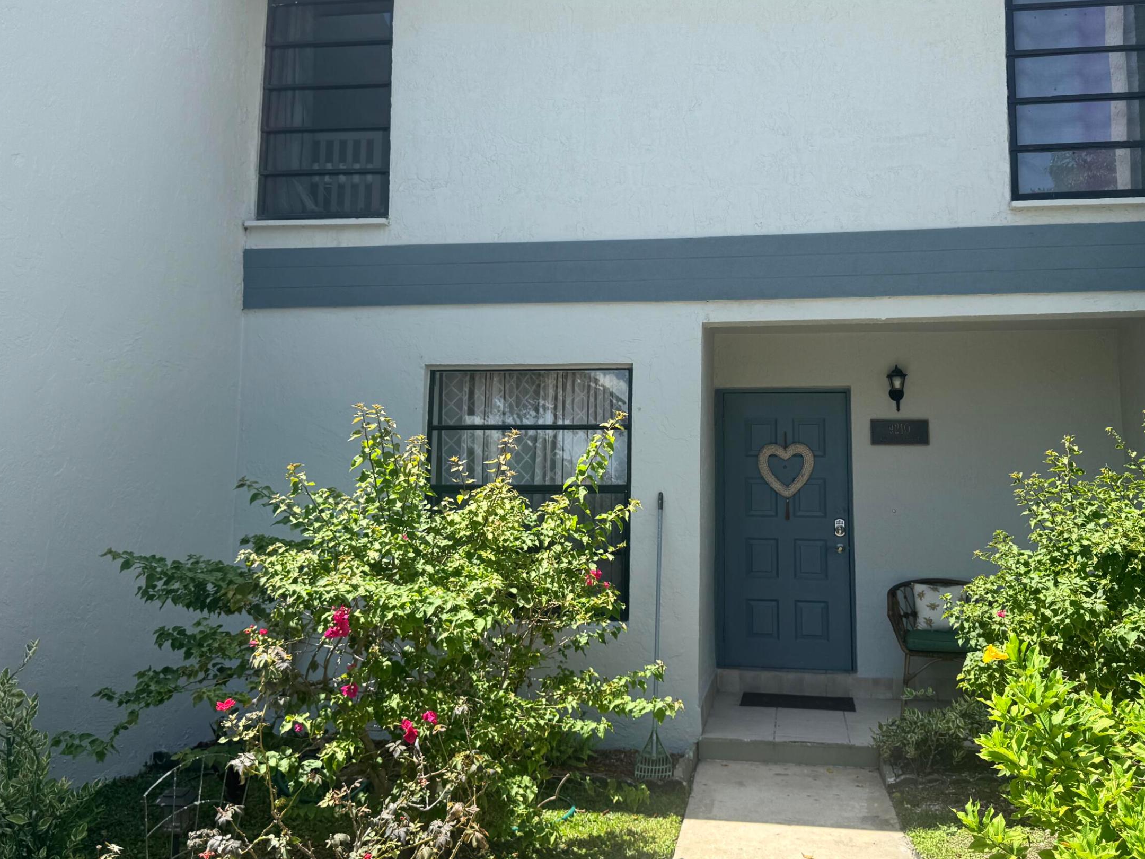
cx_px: 638
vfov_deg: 44.1
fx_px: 1058
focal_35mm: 32
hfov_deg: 56.7
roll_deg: -0.8
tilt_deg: +8.8
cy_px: 376
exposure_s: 1/1980
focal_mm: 6.76
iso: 80
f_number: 1.78
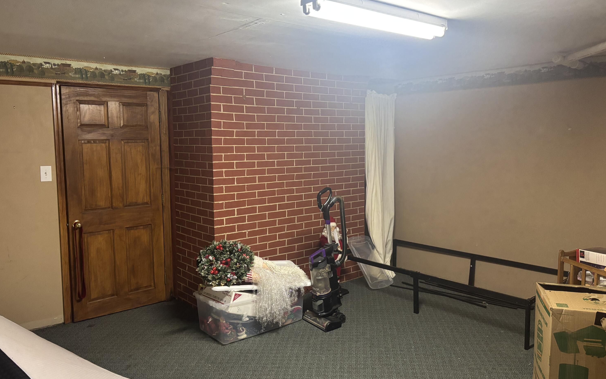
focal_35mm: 28
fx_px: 462
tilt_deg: -7.3
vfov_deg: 44.5
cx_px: 300
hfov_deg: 66.5
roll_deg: +0.2
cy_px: 181
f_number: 1.6
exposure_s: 1/60
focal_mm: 5.96
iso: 500
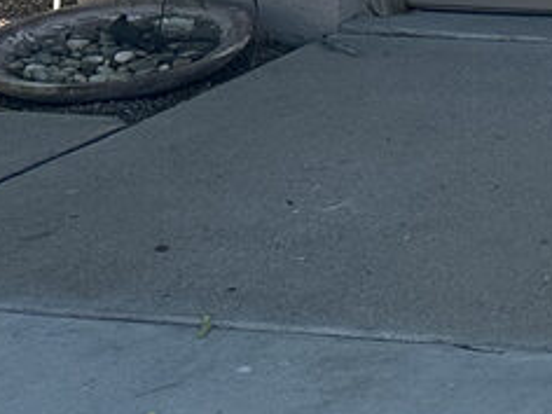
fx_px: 2599
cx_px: 1464
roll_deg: -1.1
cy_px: -367
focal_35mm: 163
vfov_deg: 8.7
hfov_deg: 10.1
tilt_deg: -3.4
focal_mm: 6.86
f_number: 1.78
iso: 80
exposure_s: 1/1541
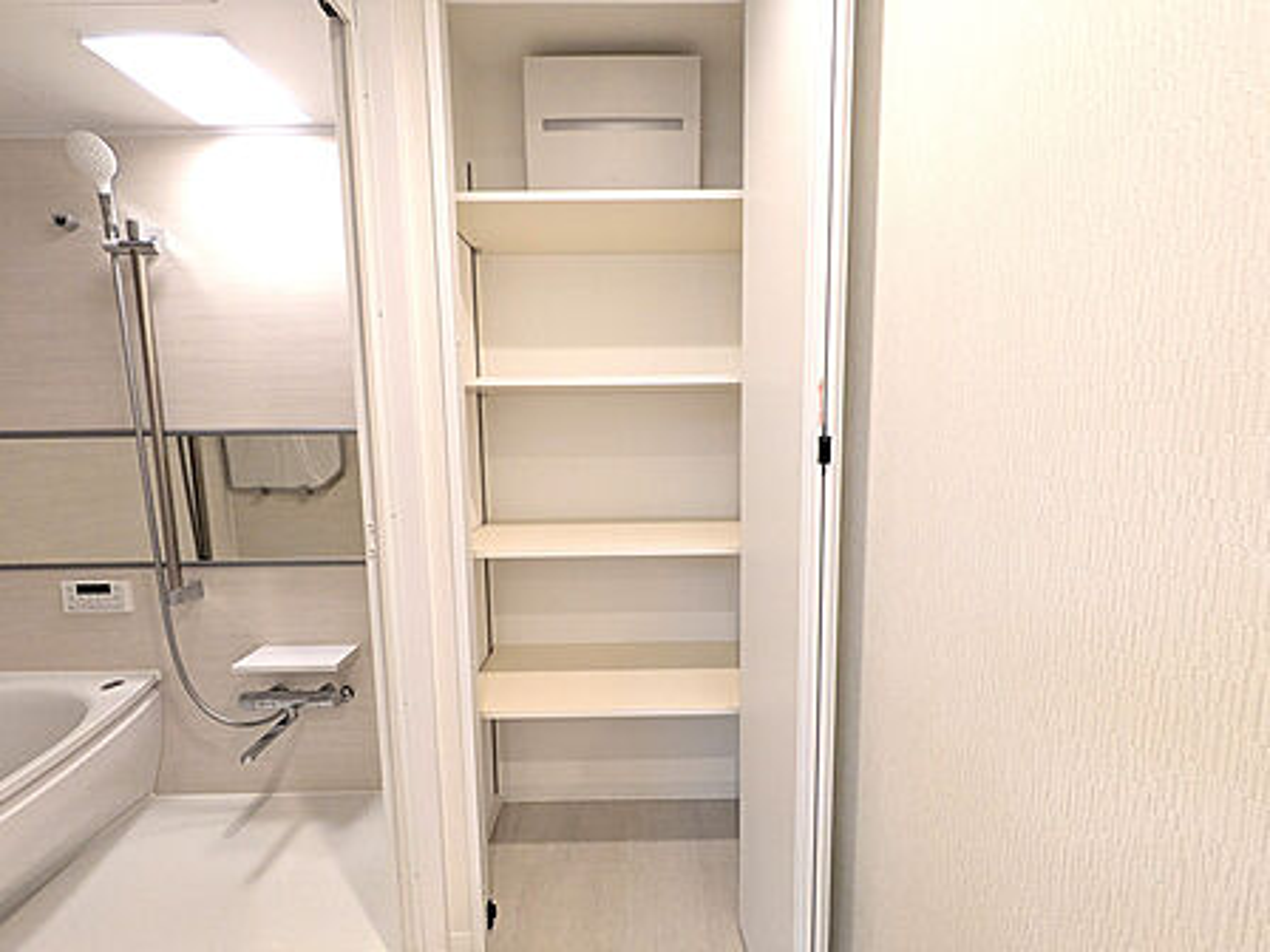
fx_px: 514
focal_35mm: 14
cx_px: 635
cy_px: 476
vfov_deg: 85.7
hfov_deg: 102.1
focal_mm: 1.83
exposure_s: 1/60
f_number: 2.2
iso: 289
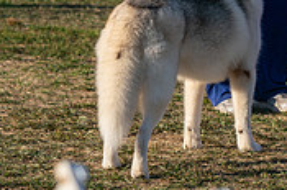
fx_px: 2220
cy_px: -102
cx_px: 210
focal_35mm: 279
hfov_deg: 7.4
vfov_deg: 4.9
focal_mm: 84
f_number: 4.5
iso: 200
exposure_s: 1/1250
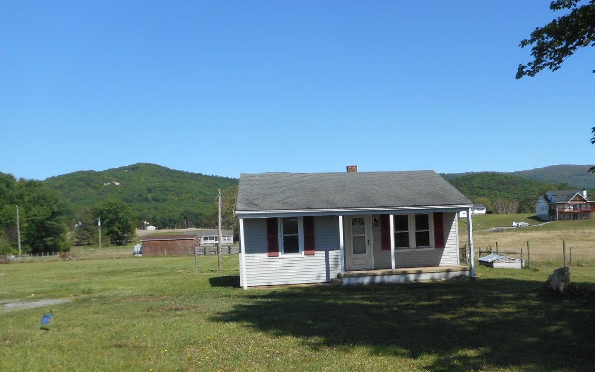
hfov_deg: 53.1
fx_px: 584
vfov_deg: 35.2
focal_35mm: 36
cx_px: 390
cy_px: 227
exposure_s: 1/800
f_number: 3.7
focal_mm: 4.5
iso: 80
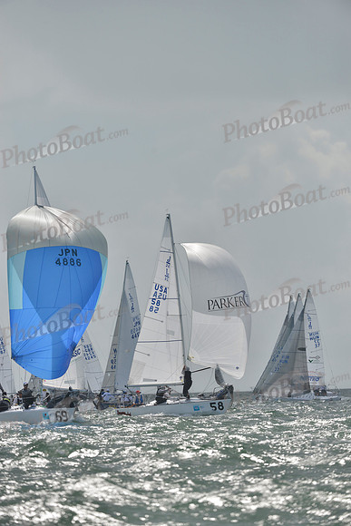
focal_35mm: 300
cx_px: 176
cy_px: 263
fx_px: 4385
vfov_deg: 6.9
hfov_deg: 4.6
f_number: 6.3
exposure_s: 1/2000
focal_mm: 300
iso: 280
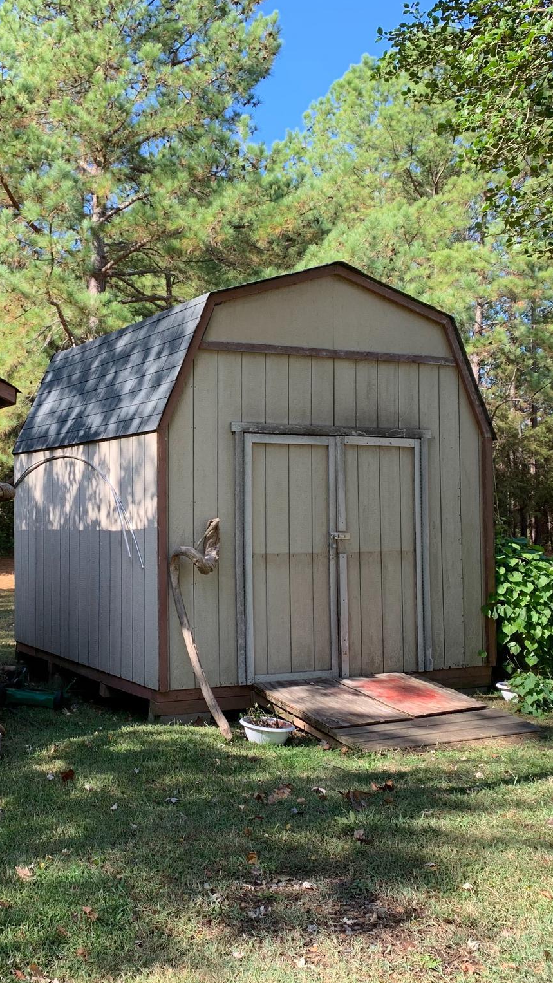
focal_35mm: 38
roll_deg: +1.2
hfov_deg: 30.4
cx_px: 101
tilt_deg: +4.8
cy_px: 492
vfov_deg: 52.8
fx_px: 991
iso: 25
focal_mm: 4.25
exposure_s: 1/266
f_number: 1.8
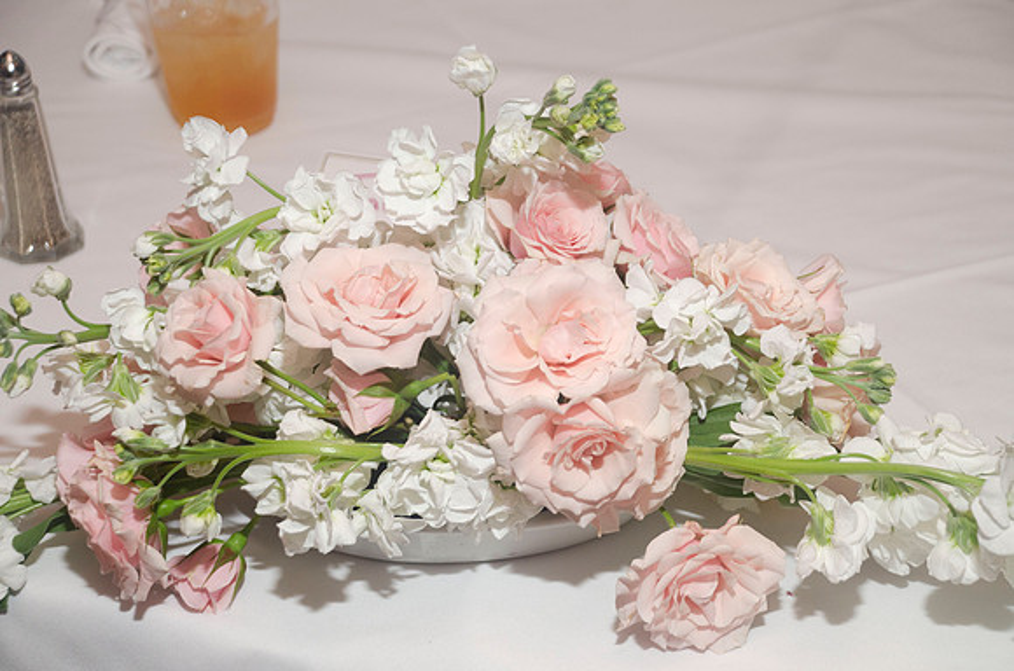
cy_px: 336
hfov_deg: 23.4
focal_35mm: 87
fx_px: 2445
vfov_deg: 15.6
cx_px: 507
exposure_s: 1/60
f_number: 5.6
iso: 400
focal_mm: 58
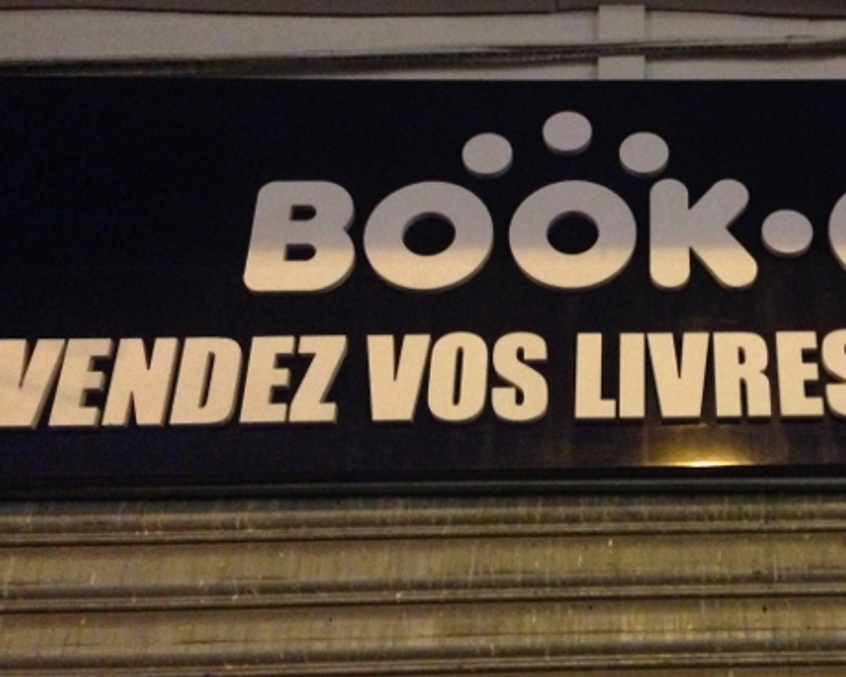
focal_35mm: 56
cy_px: 267
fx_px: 1402
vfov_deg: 27.1
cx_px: 693
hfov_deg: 32.5
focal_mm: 4.13
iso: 800
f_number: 2.4
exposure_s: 1/15
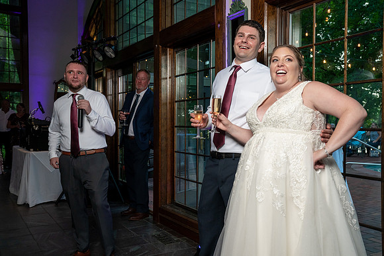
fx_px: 384
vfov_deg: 36.9
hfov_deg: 53.1
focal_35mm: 36
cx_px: 192
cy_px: 128
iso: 2000
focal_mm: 36
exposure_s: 1/200
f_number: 5.6
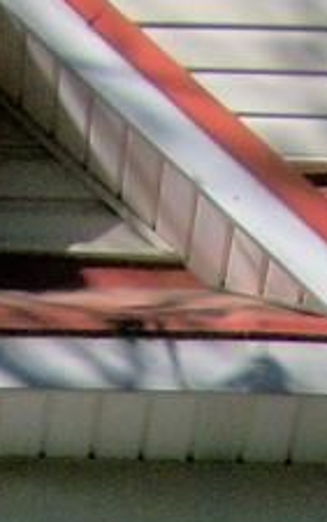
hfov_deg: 5.2
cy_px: 1666
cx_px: 83
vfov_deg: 7.2
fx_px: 3601
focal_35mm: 253
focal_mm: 6.3
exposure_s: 1/400
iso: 80
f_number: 5.6
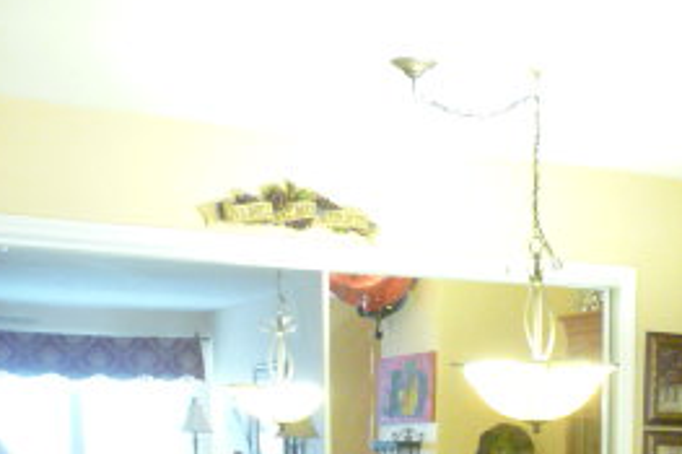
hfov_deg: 27.0
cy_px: 560
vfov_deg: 18.1
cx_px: 672
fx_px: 1344
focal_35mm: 71
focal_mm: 4.7
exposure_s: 1/8
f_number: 3.3
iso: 400
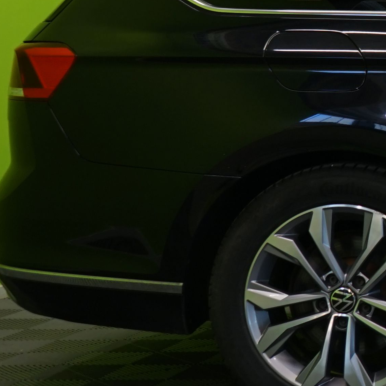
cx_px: 885
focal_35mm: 130
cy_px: 72
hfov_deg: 11.4
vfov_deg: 13.4
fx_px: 1640
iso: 400
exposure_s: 1/30
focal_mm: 29
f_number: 5.6
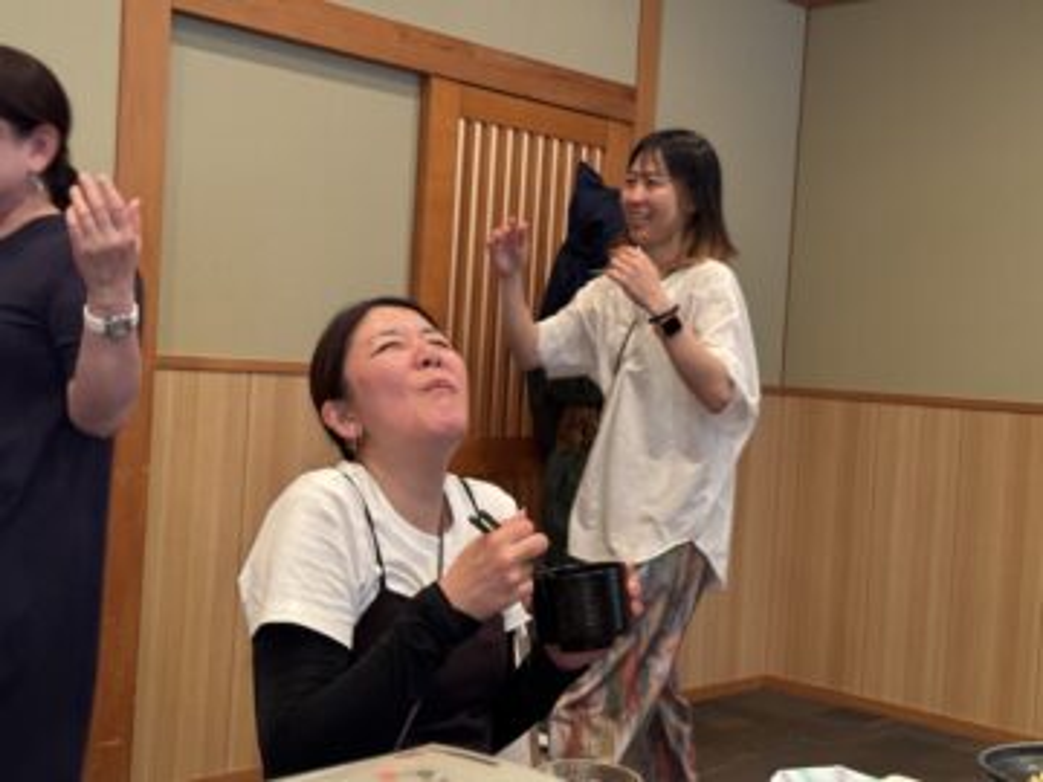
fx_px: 1446
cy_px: 391
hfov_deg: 39.7
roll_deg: -2.8
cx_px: 522
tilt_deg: -0.7
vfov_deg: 30.3
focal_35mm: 48
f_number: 1.78
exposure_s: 1/60
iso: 250
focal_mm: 6.76
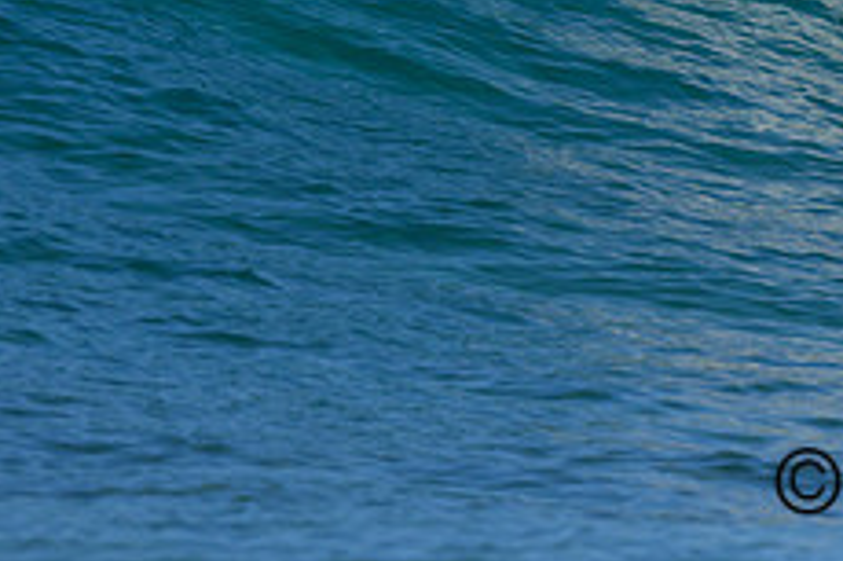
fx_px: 64582
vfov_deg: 0.5
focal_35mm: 2760
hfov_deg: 0.7
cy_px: -209
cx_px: 1248
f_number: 6.3
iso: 220
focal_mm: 800
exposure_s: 1/2000
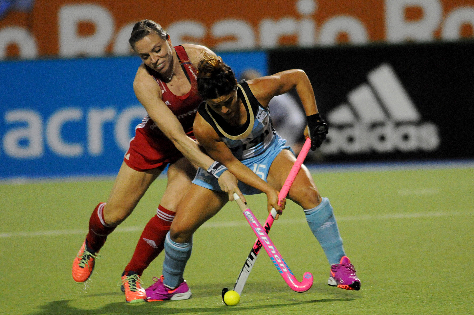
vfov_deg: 3.0
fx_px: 5918
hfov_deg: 4.6
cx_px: 237
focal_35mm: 450
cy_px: 158
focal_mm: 300
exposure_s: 1/640
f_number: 2.8
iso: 3200
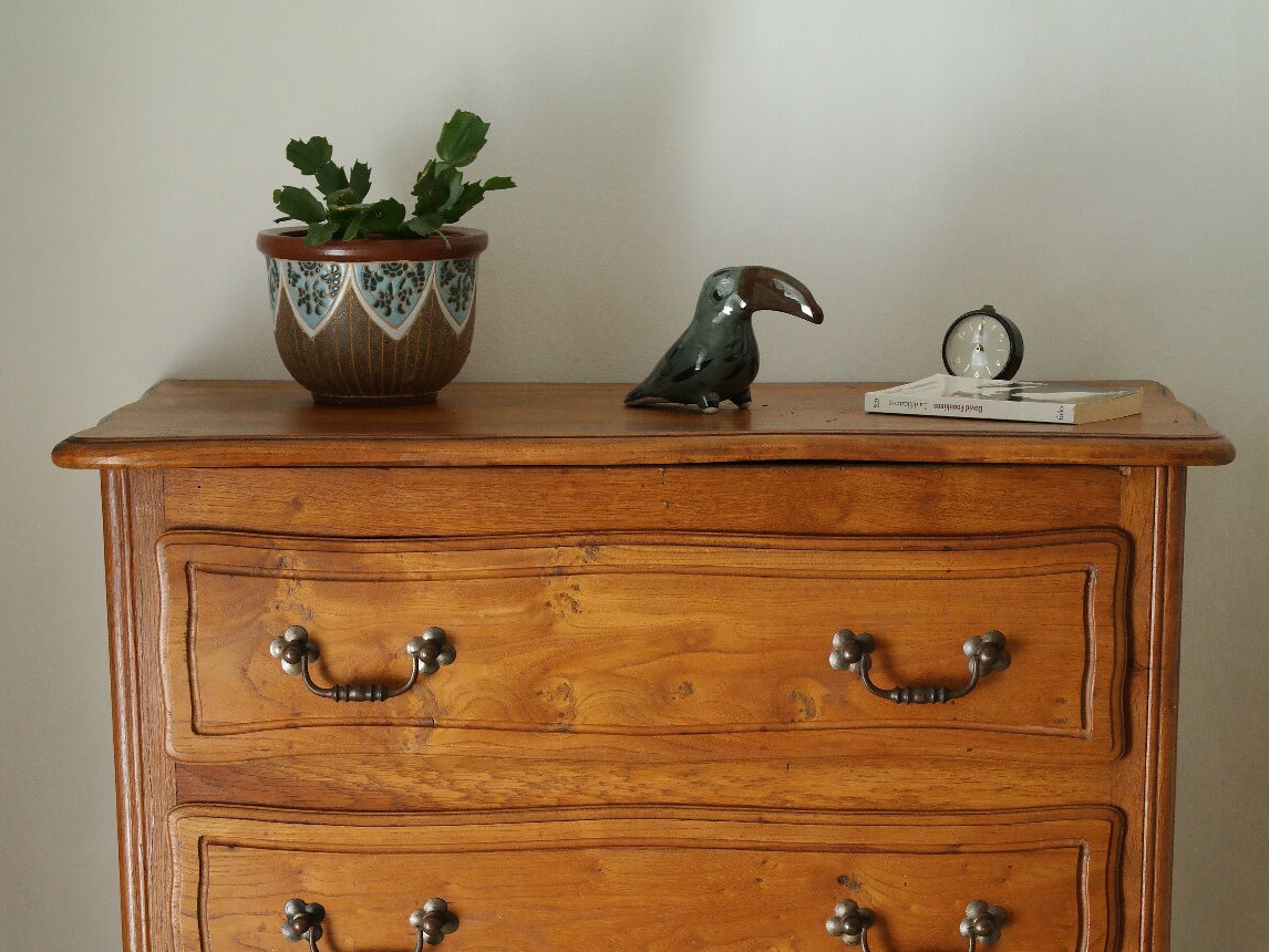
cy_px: 918
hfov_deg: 19.6
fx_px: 3667
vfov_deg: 14.6
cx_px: 636
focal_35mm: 100
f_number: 5.6
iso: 800
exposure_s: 1/30
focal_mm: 45
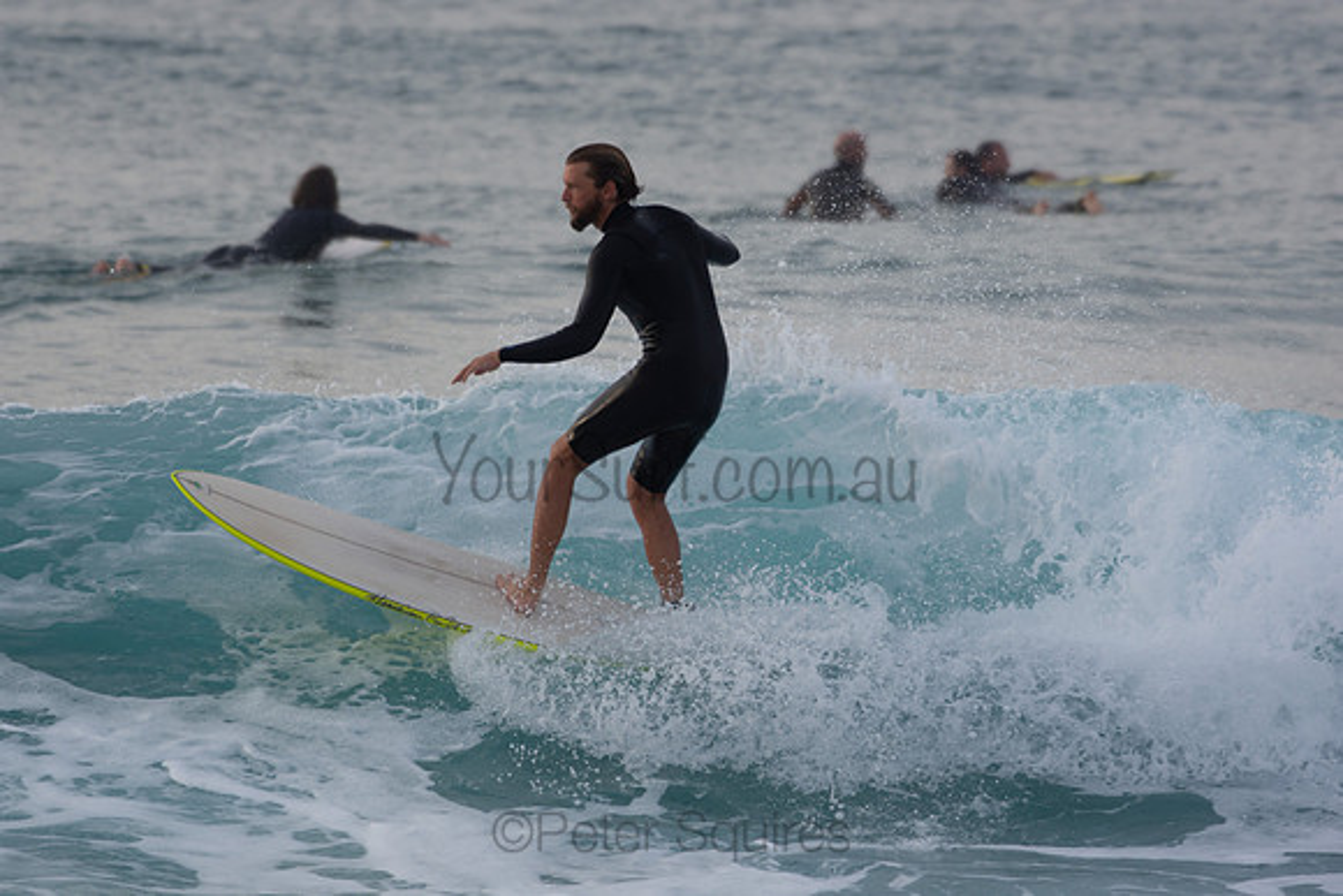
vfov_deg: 2.5
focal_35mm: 540
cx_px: 672
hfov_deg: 3.8
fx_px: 20149
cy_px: 448
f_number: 5.6
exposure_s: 1/800
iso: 250
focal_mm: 360
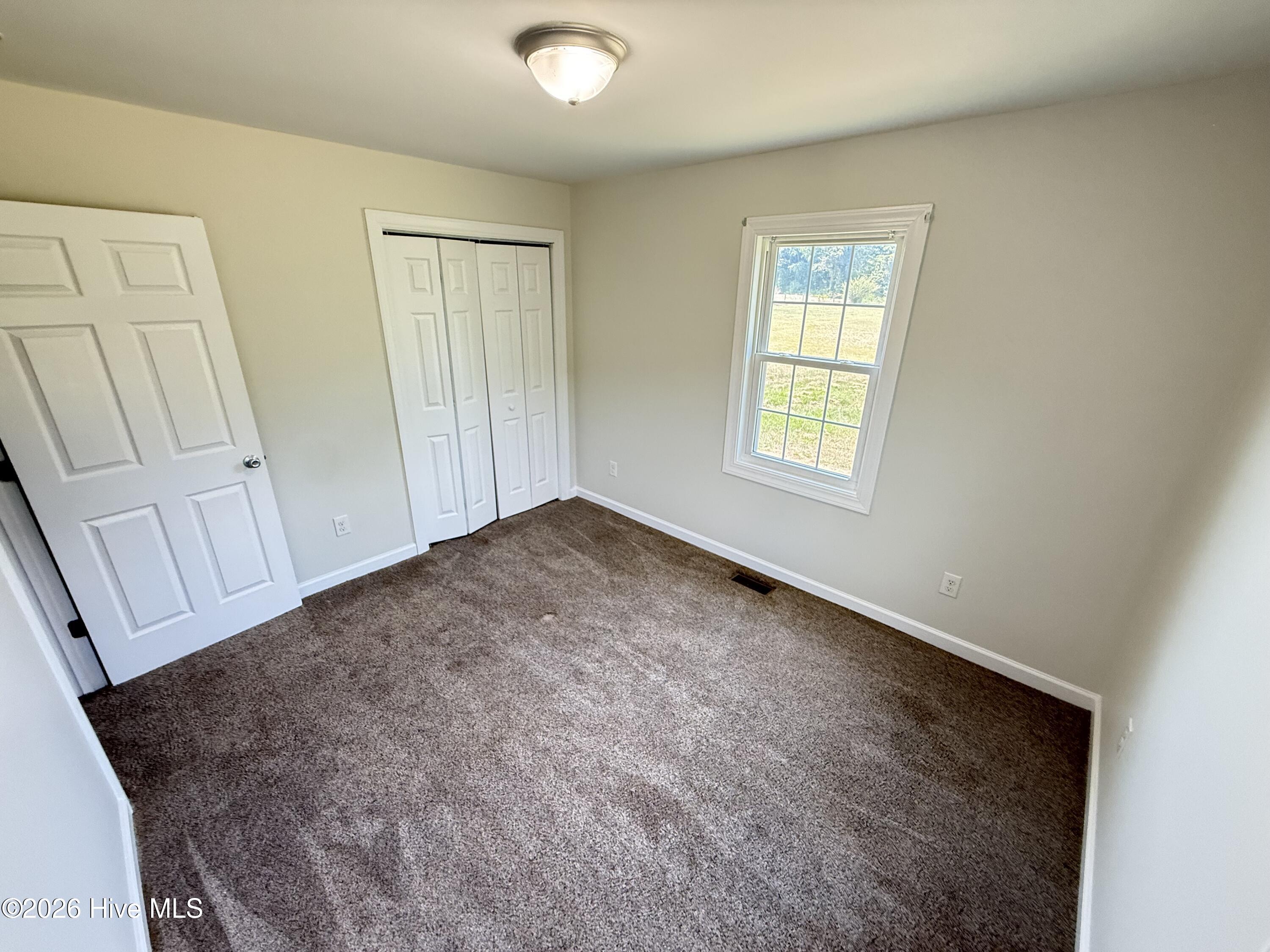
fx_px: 514
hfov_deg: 102.1
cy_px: 476
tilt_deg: -22.4
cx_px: 635
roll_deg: -1.4
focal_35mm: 14
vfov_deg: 85.7
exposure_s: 1/120
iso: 320
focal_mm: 2.22
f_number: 2.2
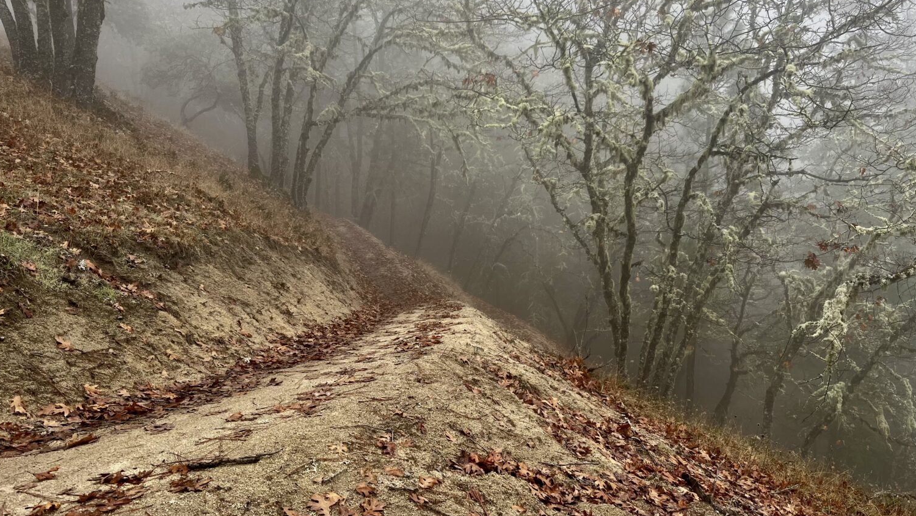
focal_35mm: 29
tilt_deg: -8.2
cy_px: 246
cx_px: 463
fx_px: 704
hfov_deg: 66.1
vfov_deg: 40.2
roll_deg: +1.4
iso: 50
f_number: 1.6
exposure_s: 1/657
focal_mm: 5.1
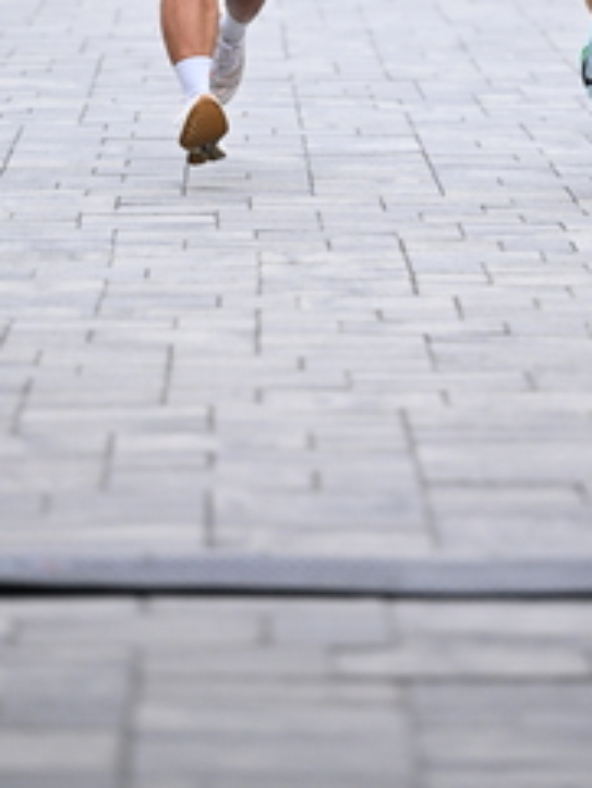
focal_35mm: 329
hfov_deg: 4.5
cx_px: 332
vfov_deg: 6.0
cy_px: -92
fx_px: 7495
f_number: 2.8
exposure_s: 1/2500
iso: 1250
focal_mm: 150
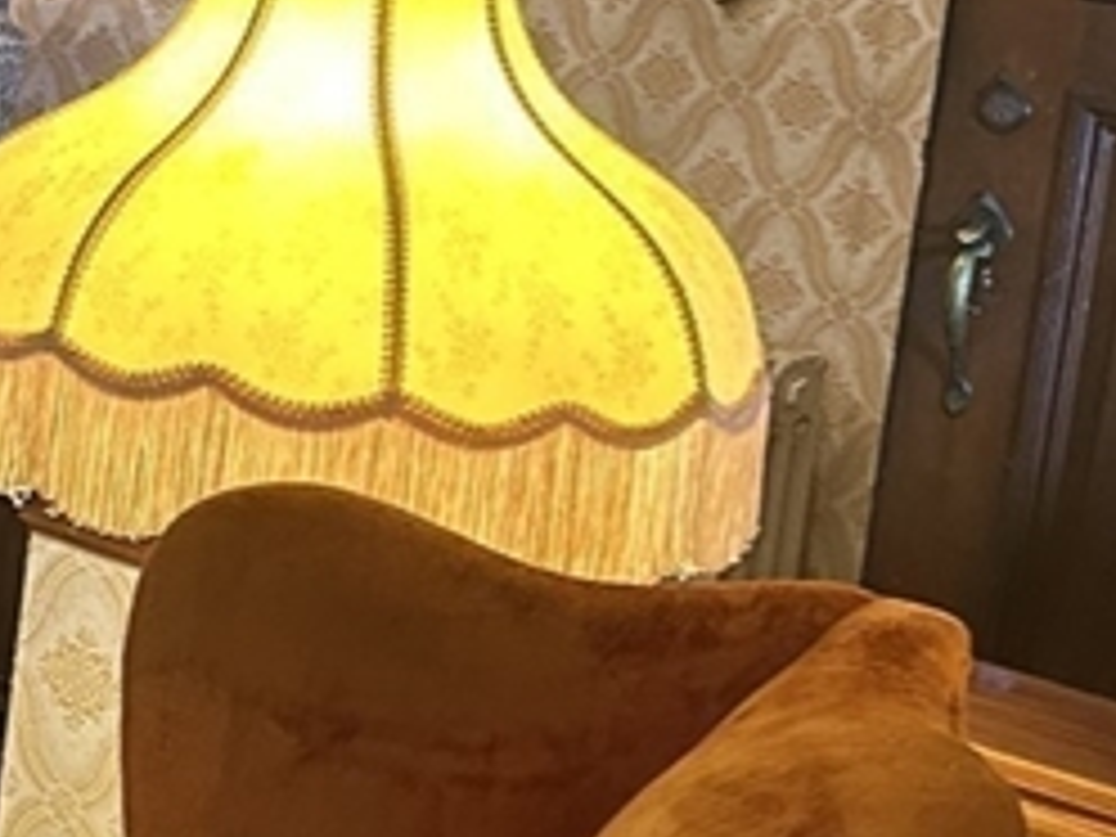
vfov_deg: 14.8
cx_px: -990
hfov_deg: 16.2
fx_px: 3192
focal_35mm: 99
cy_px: 58
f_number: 1.78
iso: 800
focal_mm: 6.86
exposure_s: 1/60
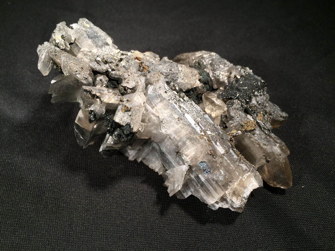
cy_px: 126
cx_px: 168
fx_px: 281
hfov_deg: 61.7
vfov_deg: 48.2
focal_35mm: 29
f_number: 2.2
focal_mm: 4.15
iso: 50
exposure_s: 1/60
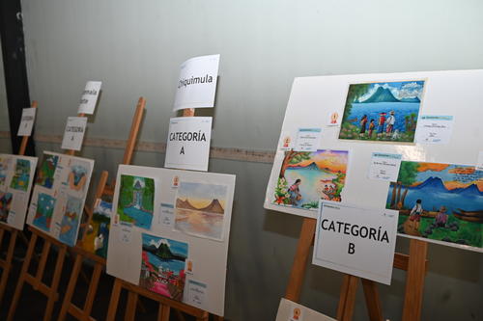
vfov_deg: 37.8
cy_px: 160
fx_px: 469
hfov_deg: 54.5
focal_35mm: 35
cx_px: 242
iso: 450
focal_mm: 35
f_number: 4
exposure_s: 1/60
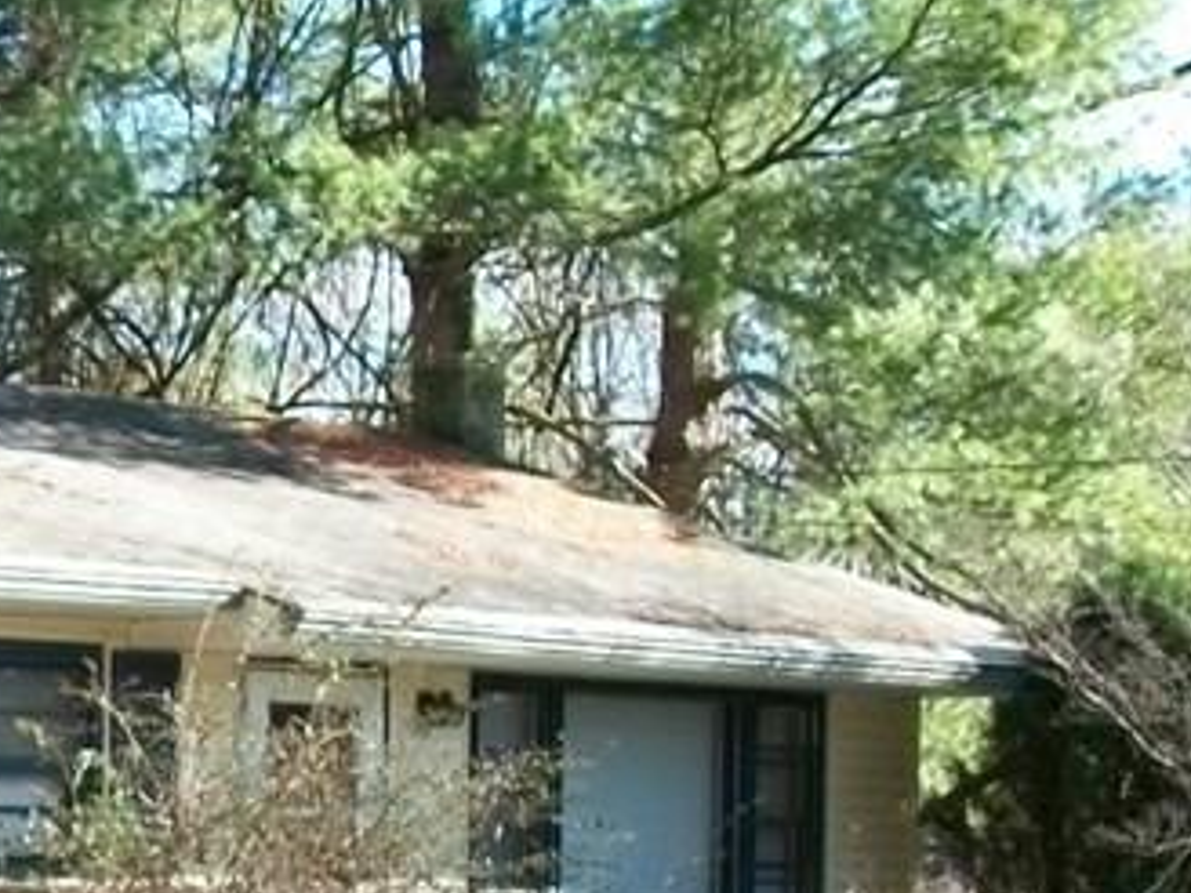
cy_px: 1089
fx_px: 3441
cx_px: -465
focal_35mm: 100
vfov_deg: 14.3
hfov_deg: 18.0
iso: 80
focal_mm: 5.7
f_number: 2.9
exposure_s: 1/200
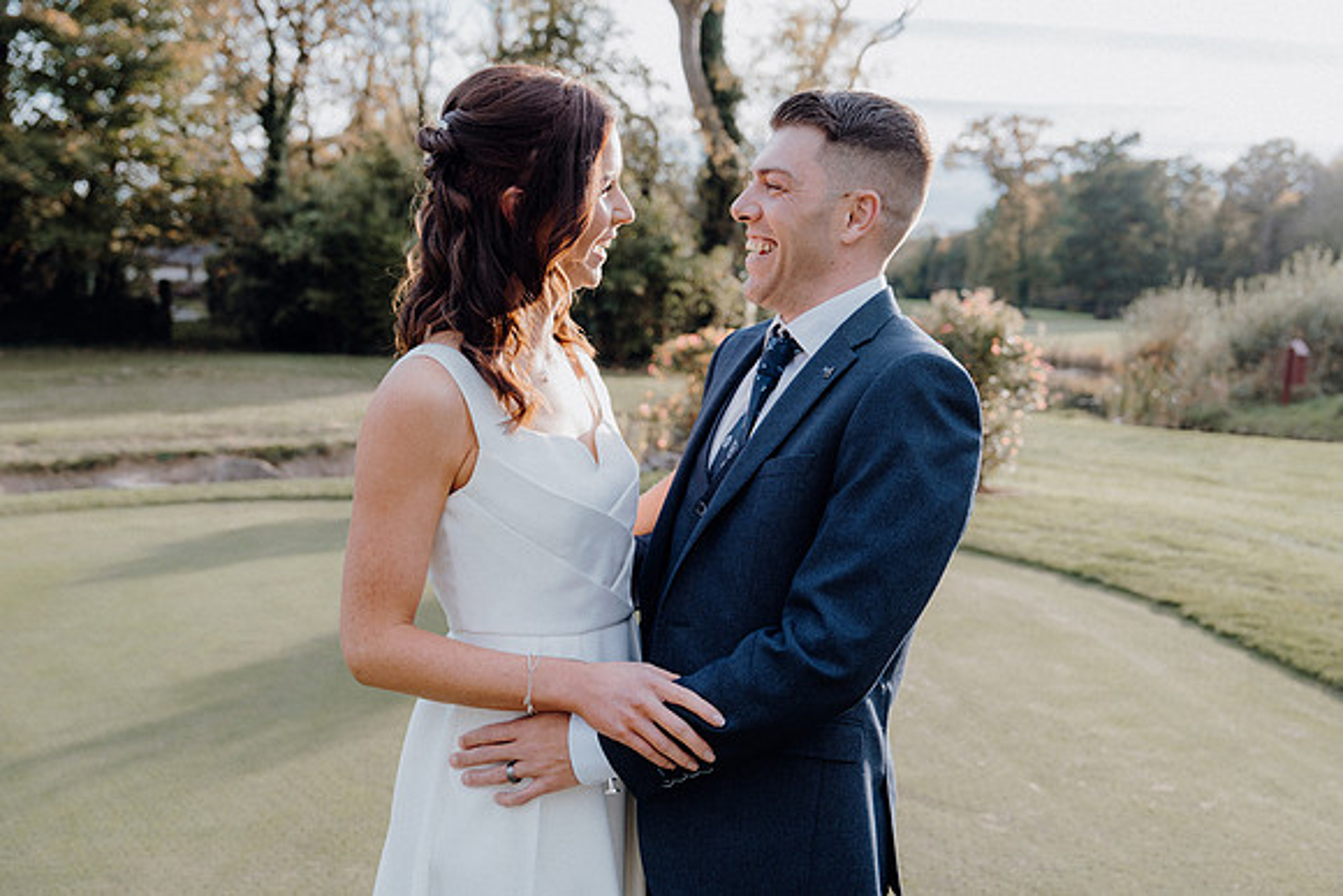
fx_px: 1231
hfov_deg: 57.2
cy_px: 448
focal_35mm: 33
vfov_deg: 40.0
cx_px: 672
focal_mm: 33
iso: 125
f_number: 3.5
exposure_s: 1/250
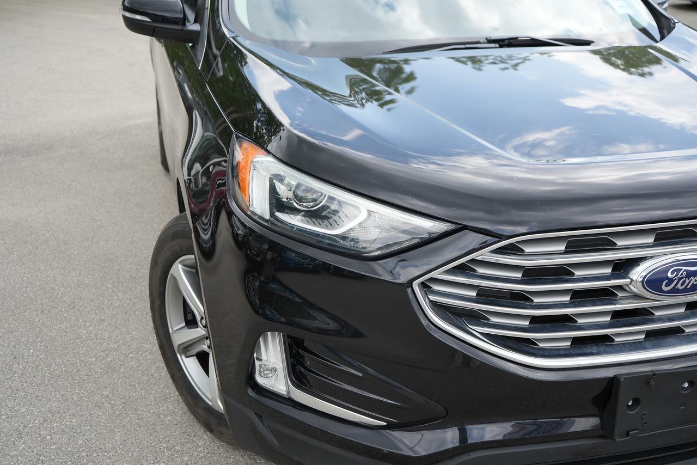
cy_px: 232
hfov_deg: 50.7
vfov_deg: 35.1
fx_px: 736
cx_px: 348
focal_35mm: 38
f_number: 4.5
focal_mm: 38
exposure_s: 1/125
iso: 100
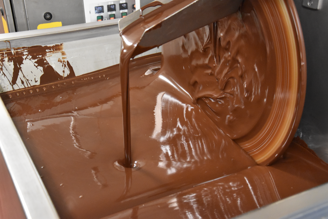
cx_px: 164
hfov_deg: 38.9
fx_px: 465
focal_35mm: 51
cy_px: 110
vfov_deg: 26.5
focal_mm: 34
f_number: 4.2
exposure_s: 1/60
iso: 4500
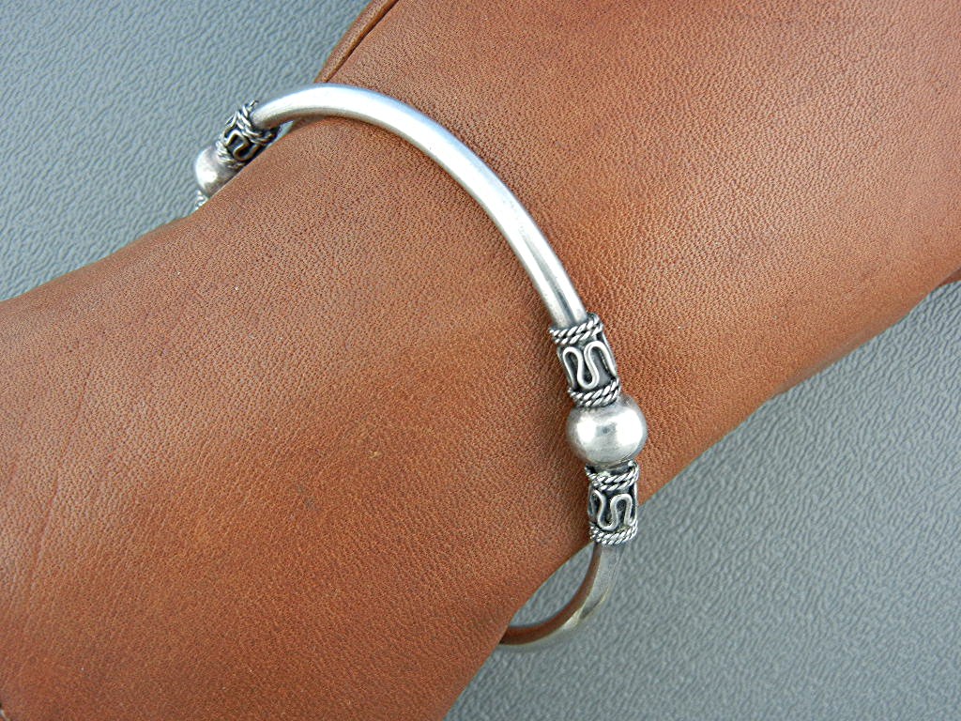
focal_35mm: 52
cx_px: 480
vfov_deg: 28.0
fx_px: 1444
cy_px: 360
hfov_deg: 36.8
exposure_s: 1/4.2
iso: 200
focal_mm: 9.3
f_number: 3.9
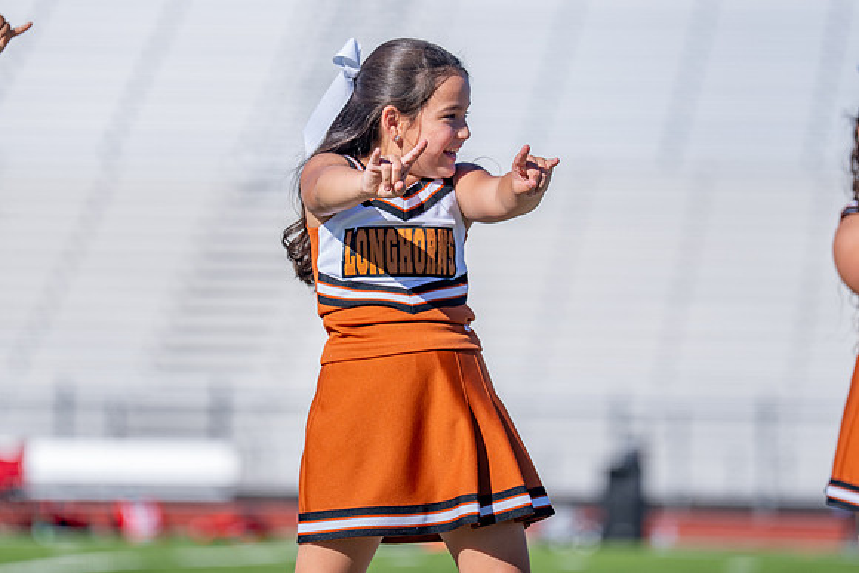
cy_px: 216
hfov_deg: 7.4
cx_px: 439
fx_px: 6602
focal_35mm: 277
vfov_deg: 5.0
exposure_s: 1/2500
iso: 100
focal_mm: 185
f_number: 2.8
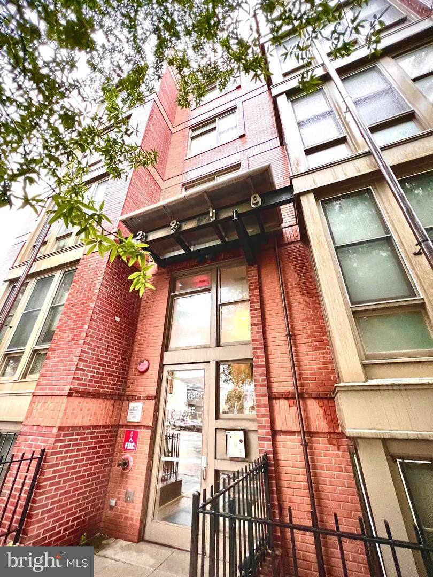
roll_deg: -0.3
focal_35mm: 13
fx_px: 217
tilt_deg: +27.8
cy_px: 288
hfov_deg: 89.9
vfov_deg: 106.2
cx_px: 216
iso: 500
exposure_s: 1/60
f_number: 1.8
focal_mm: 1.57
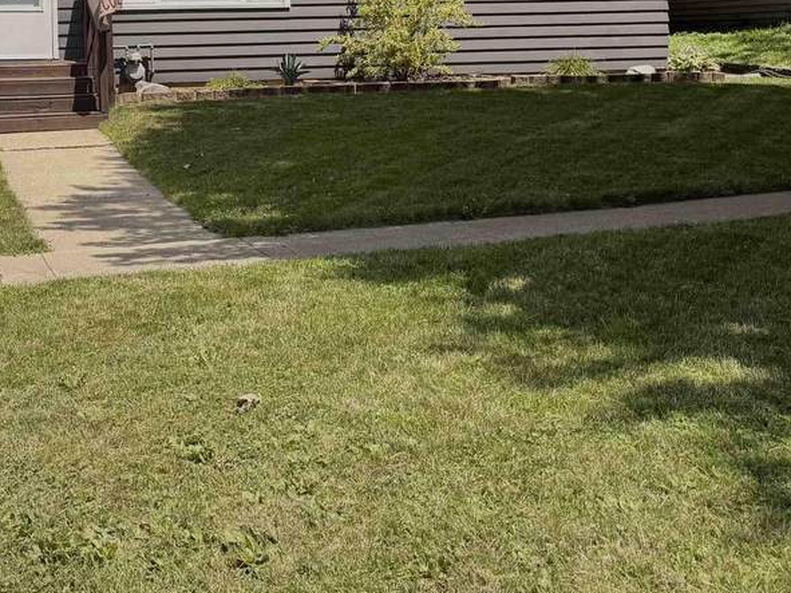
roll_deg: +0.8
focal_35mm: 52
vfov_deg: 27.0
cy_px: 56
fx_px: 1188
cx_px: 151
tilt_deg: -0.3
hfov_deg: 35.6
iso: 80
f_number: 1.78
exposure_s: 1/3584
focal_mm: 6.76
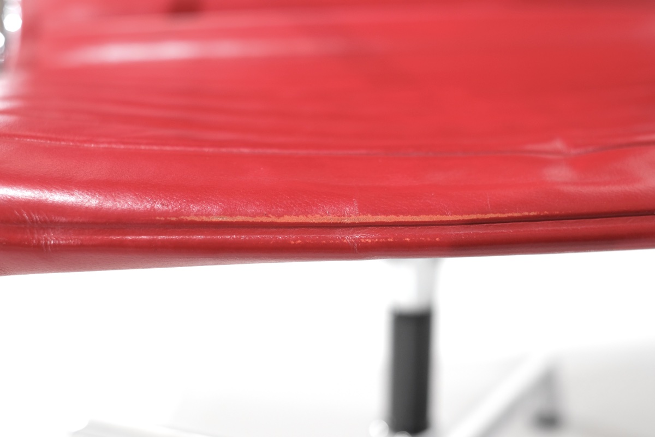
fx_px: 964
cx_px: 328
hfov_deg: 37.5
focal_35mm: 53
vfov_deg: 25.5
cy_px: 218
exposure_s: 1/105
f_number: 3.2
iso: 800
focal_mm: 35
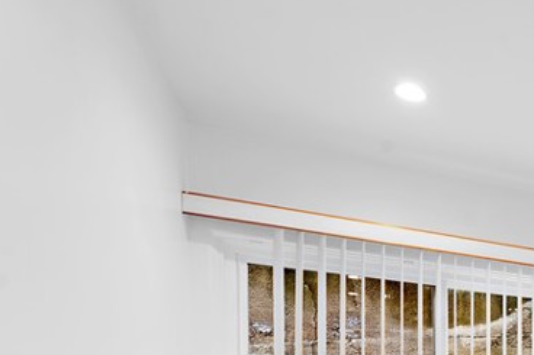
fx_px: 578
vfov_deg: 29.8
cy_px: 415
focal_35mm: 39
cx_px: 721
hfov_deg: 33.3
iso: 160
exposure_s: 1/8
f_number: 7.1
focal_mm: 14
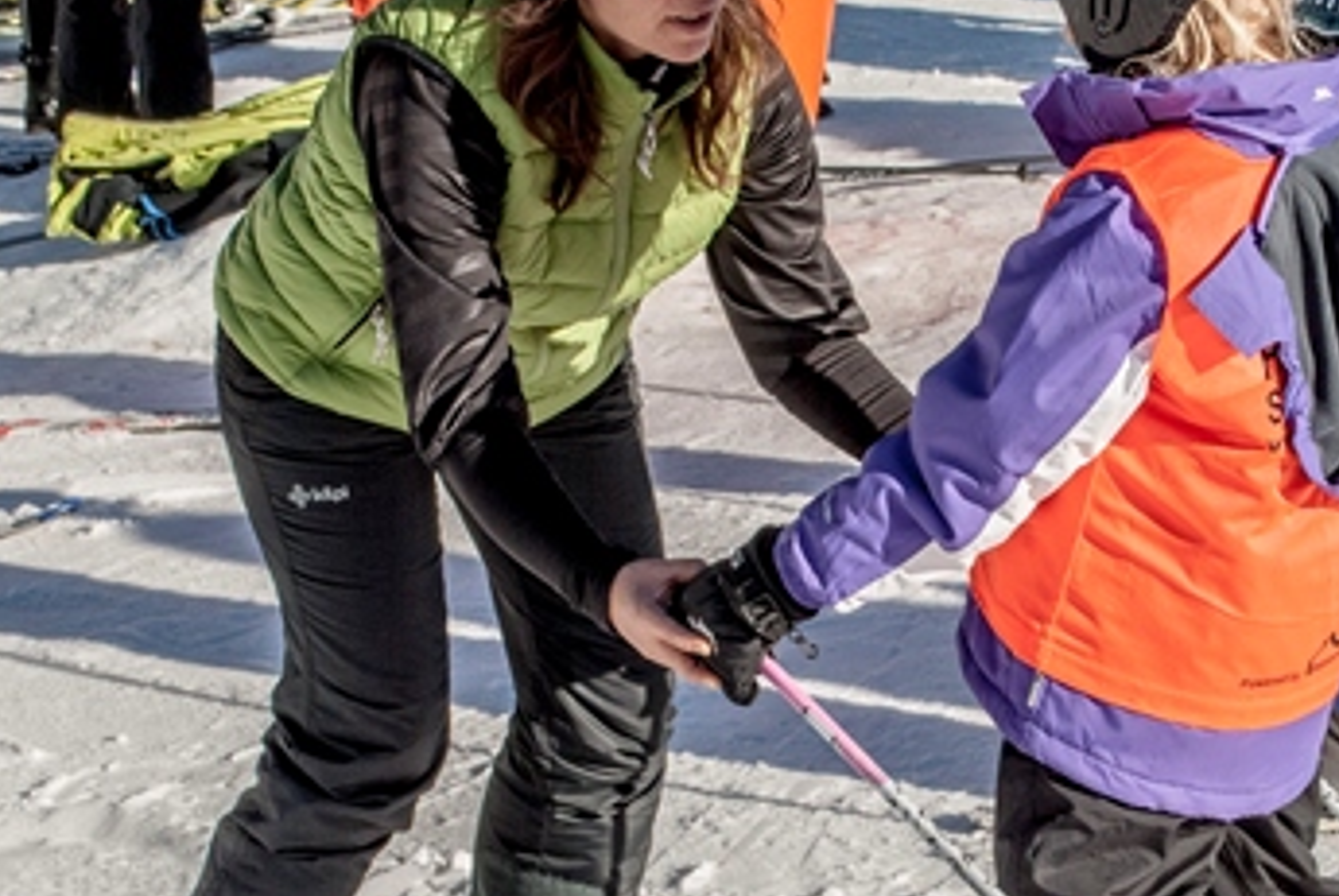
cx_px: 897
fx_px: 4916
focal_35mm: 132
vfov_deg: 10.4
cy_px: 564
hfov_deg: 15.5
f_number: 8
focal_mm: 38
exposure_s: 1/250
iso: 100
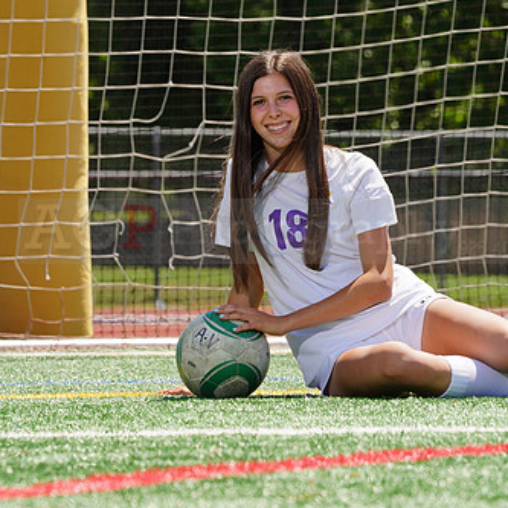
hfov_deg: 4.5
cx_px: 275
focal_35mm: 388
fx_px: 6442
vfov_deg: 4.5
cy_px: 218
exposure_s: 1/250
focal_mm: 262
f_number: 13
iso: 200
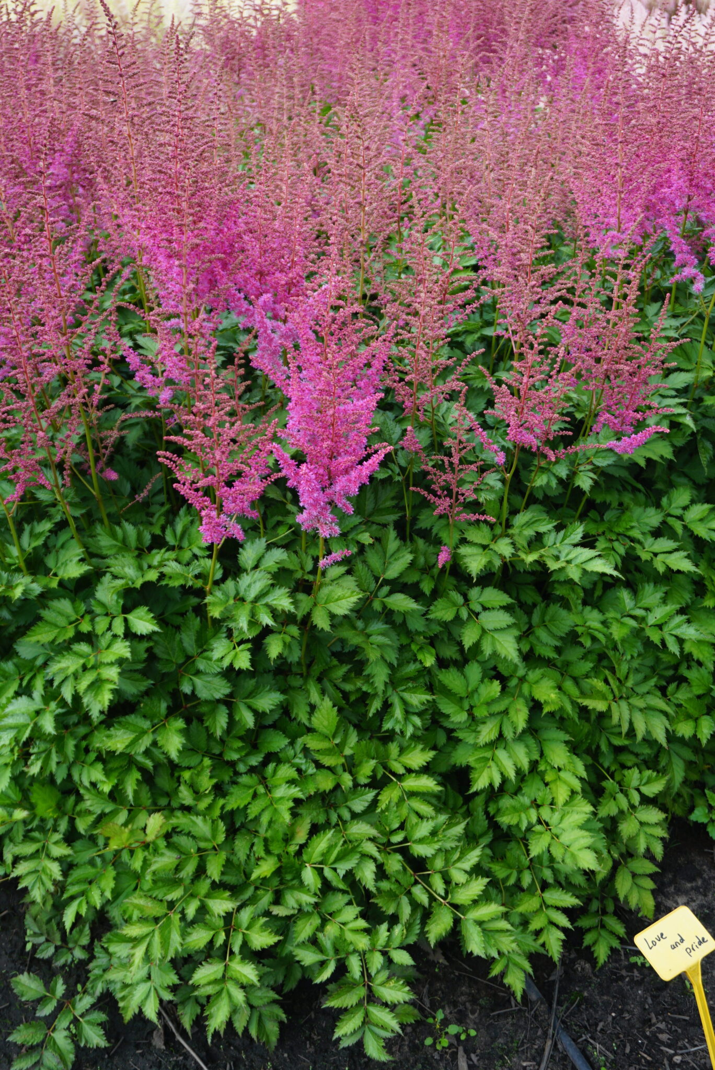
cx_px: 358
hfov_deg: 35.5
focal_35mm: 38
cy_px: 535
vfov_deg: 51.3
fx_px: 1116
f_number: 4.5
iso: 100
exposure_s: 1/60
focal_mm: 25
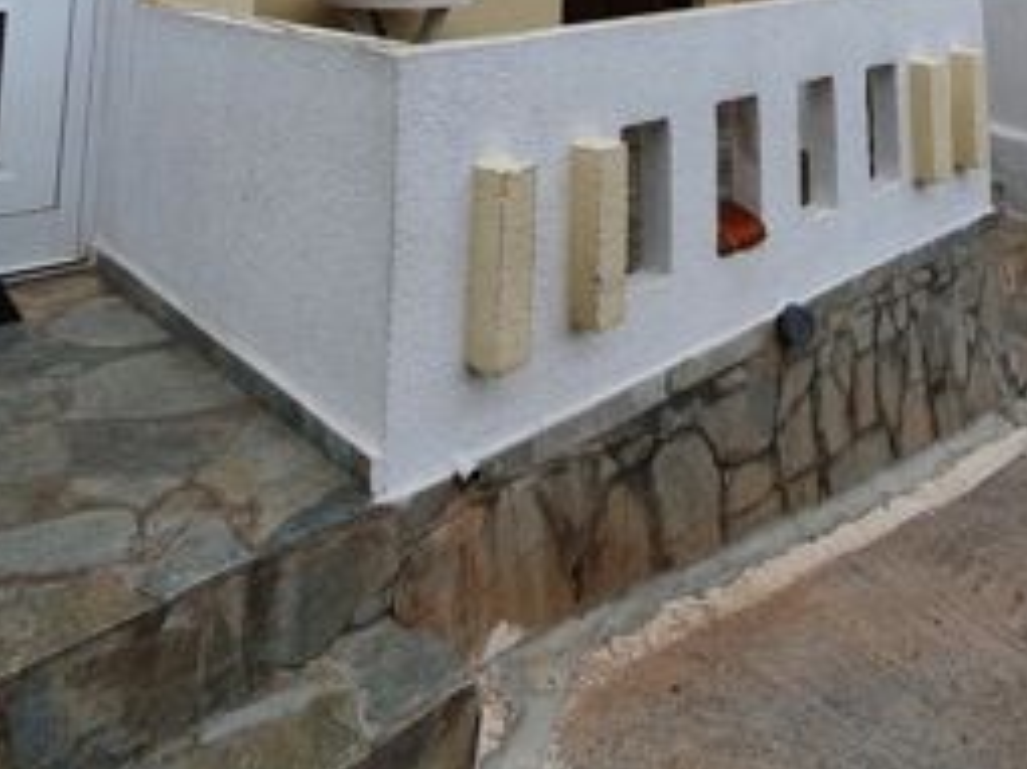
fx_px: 1068
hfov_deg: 50.5
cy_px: -282
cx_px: 679
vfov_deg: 29.8
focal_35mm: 36
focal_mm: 1.8
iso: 50
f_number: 2.2
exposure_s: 1/572
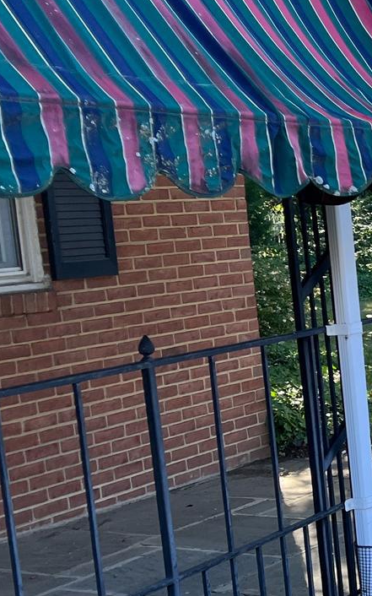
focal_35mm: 80
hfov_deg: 14.3
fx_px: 1298
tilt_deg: -9.1
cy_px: 369
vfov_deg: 25.8
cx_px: 683
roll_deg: +3.7
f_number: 1.6
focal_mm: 5.1
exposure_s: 1/358
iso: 50
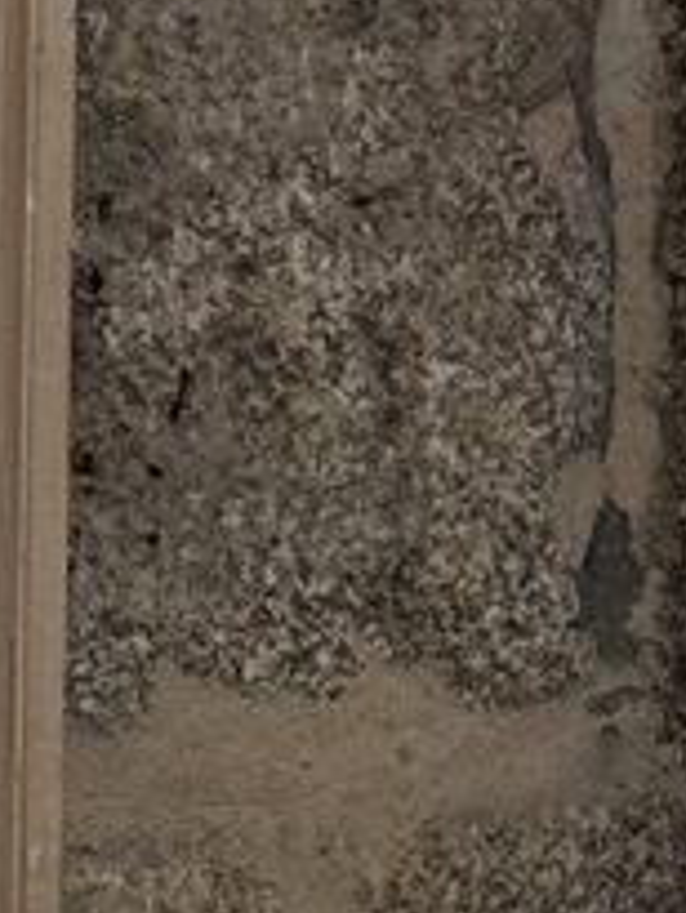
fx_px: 9265
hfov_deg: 4.2
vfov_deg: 5.6
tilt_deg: -4.6
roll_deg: +0.7
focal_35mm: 351
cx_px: 893
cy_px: 953
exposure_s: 1/148
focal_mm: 6.76
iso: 80
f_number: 1.78
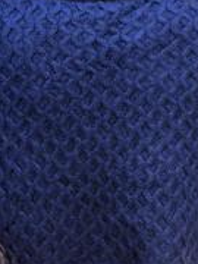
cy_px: 102
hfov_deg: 13.5
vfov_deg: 17.9
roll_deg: +0.0
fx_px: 839
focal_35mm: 110
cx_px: 85
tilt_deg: -9.7
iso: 80
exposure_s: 1/50
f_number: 1.78
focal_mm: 6.76
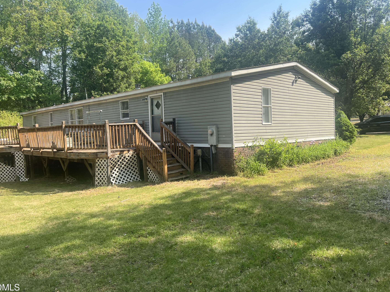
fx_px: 315
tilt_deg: +2.0
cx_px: 205
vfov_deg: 49.7
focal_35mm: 28
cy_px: 145
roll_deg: +0.4
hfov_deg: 63.4
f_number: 1.5
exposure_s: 1/1361
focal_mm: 5.7
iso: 50
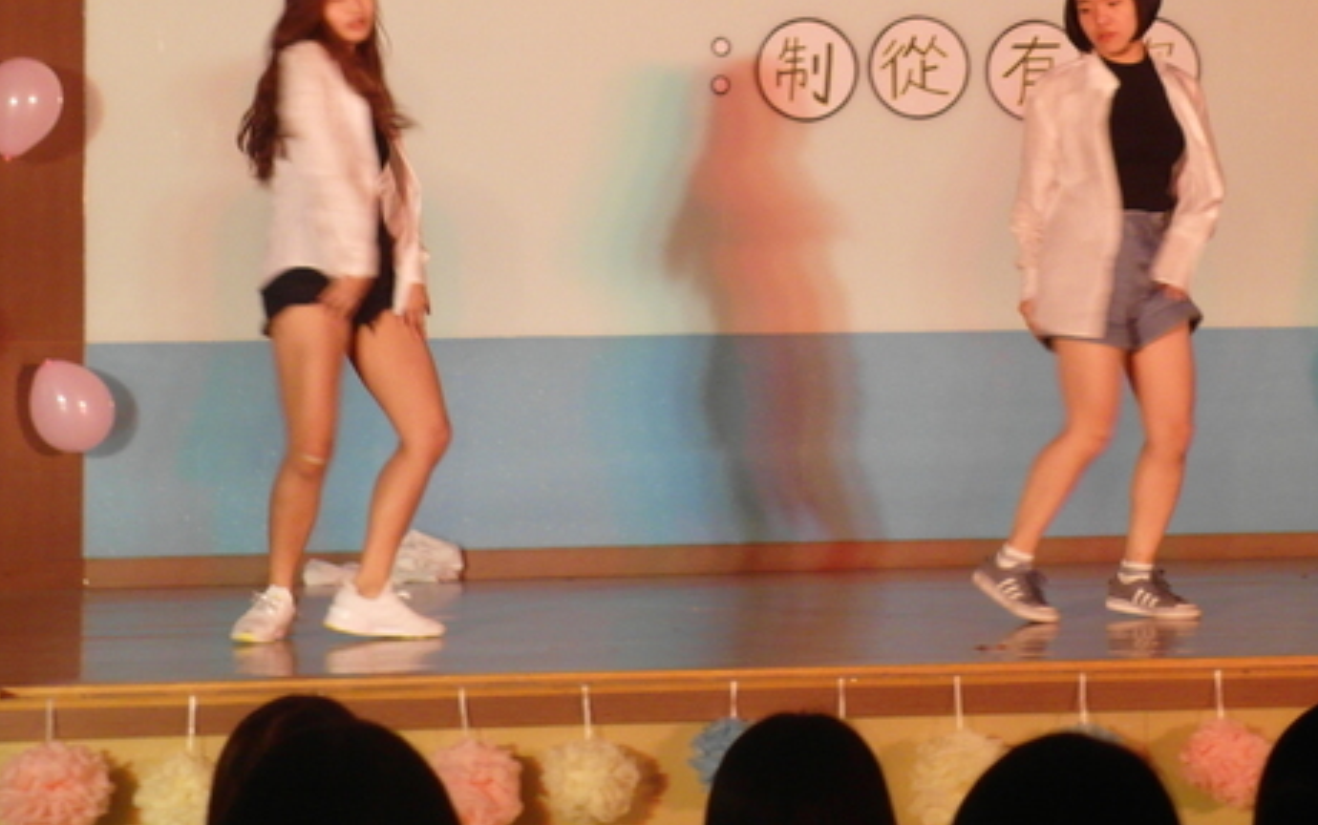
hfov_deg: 15.0
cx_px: 1003
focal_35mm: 139
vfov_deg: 9.4
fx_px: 4995
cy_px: 3
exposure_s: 1/30
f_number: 2.9
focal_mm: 16.1
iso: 400
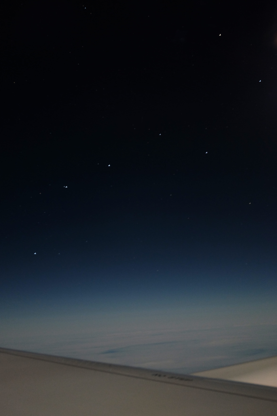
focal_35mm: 53
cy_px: 208
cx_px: 138
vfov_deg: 37.5
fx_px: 612
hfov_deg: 25.5
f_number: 2
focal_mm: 35
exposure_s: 4
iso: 800
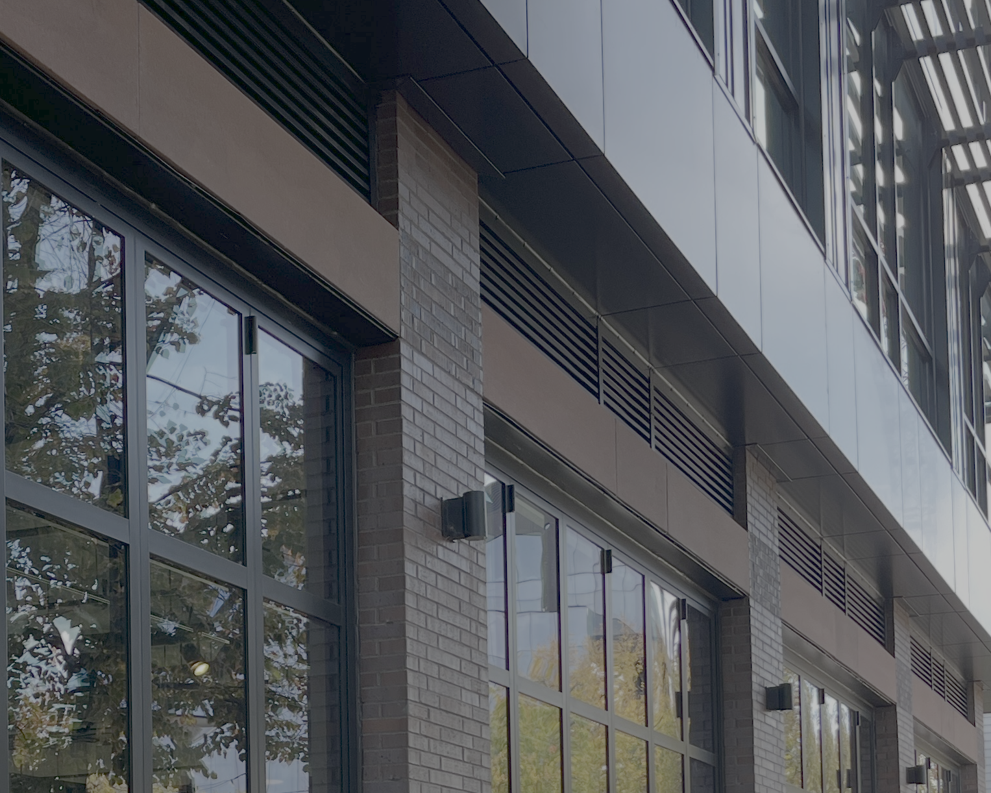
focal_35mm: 67
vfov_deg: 21.6
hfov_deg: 28.0
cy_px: 878
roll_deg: +0.8
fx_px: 1965
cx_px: 299
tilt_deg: +3.2
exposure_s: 1/169
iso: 40
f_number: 1.6
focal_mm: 5.1
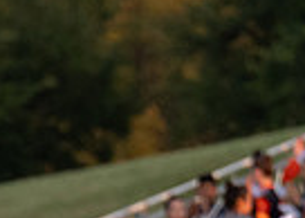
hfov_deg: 1.2
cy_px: 416
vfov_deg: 0.9
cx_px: 18
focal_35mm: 1639
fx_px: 14190
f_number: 2.8
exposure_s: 1/2500
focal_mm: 200
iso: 640
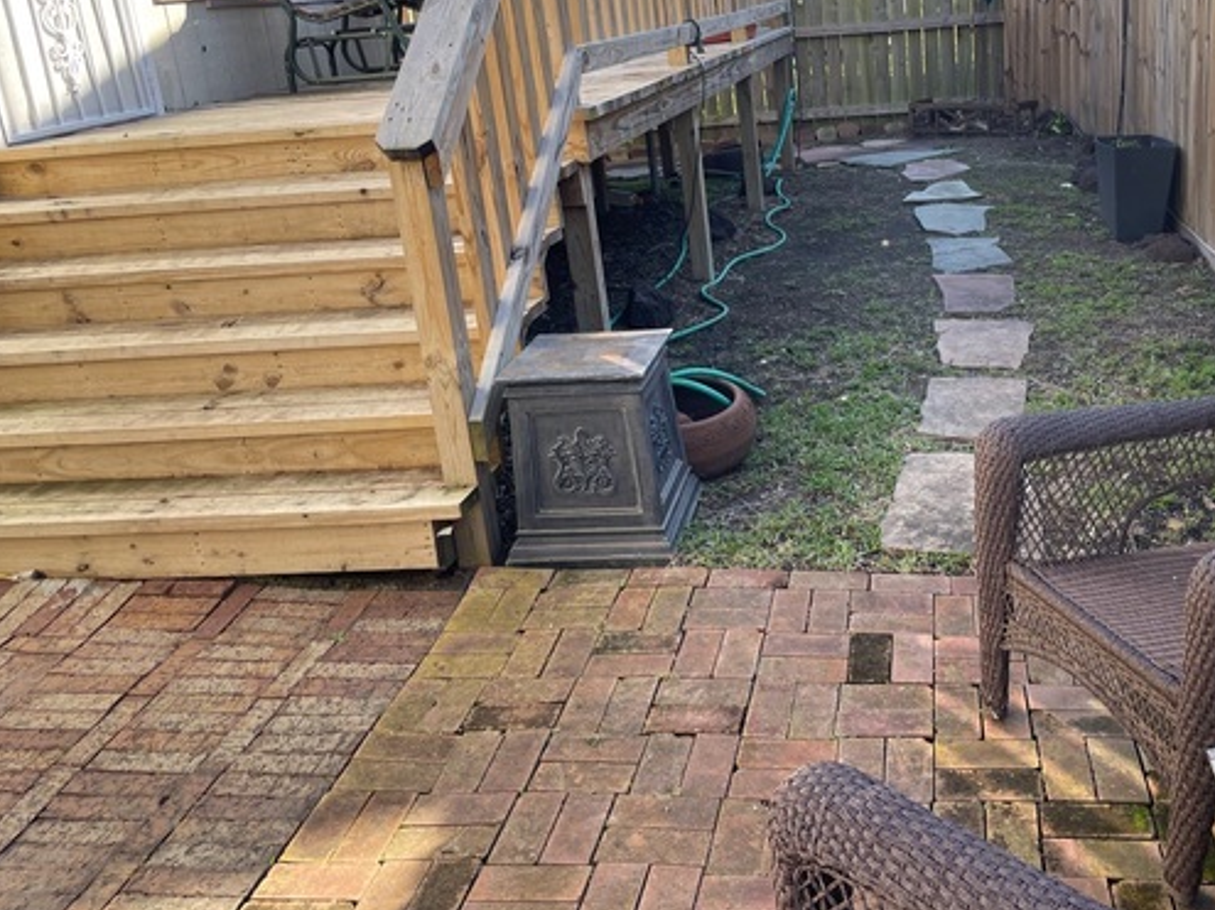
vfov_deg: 40.5
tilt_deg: -17.3
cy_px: 361
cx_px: 804
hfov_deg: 51.7
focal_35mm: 35
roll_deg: +4.5
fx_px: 1228
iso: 32
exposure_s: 1/394
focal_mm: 4.2
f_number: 1.6
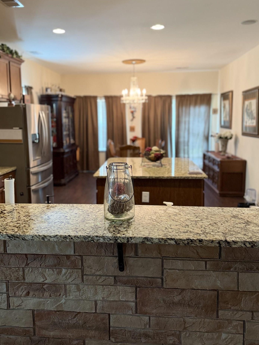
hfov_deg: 46.8
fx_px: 299
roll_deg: +0.9
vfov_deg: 59.8
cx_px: 119
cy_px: 154
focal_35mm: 30
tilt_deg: -6.6
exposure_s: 1/60
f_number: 1.78
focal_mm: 6.76
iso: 320
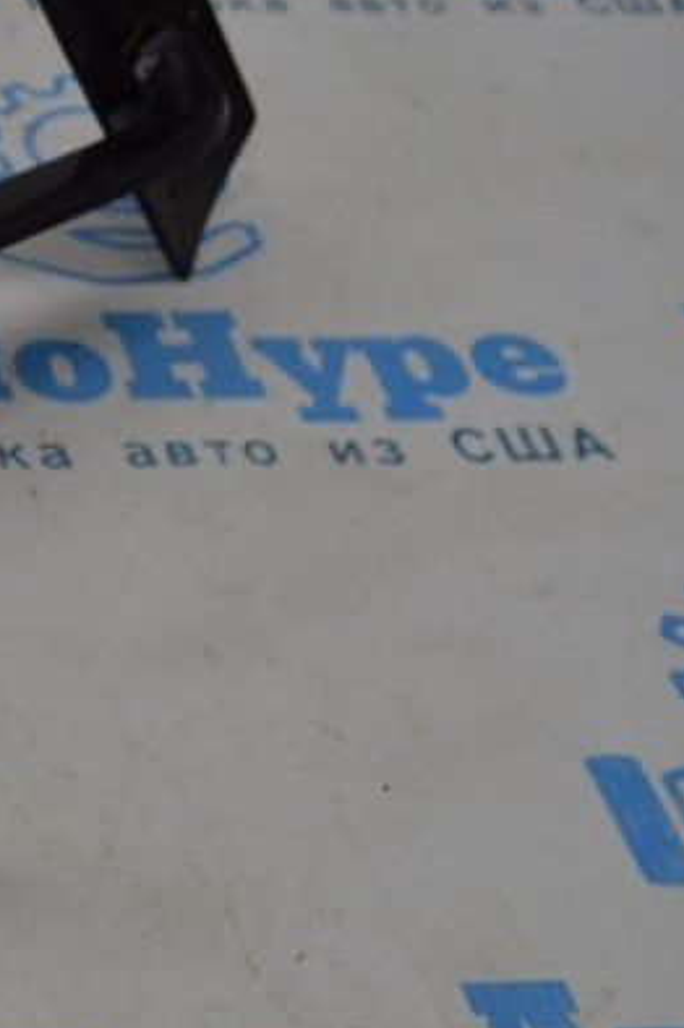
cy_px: 481
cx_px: -548
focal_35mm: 78
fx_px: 2227
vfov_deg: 26.0
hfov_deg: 15.1
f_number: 5.6
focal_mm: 20
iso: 400
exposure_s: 1/125
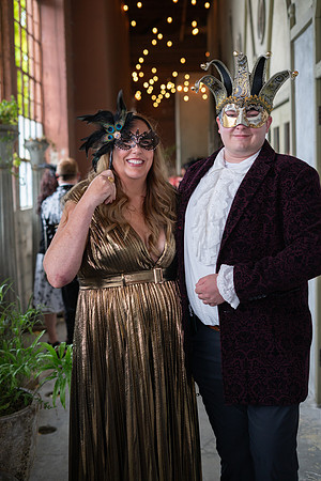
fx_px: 669
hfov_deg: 27.0
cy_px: 240
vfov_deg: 39.6
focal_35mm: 50
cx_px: 160
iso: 400
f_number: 2.8
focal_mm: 50
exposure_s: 1/100
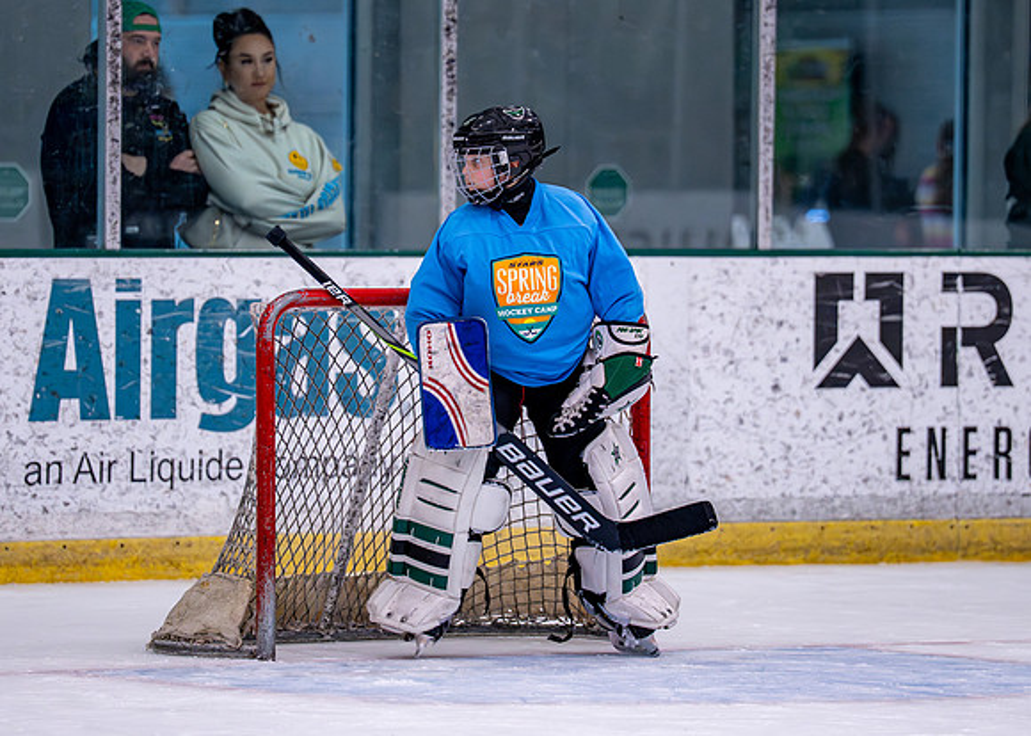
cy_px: 281
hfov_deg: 6.8
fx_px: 8652
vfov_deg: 4.9
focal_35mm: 296
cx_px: 498
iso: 2500
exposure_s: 1/1250
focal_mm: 188
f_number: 2.8
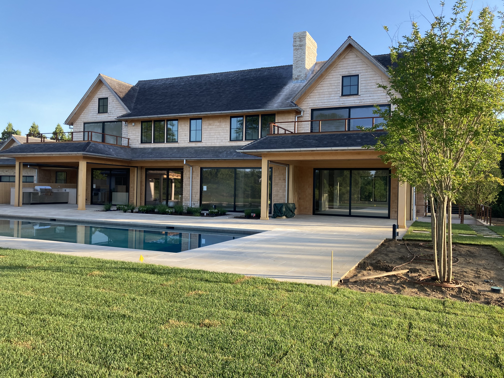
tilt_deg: -0.5
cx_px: 252
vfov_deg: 49.7
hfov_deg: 63.4
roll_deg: -0.8
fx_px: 408
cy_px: 189
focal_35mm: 28
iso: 20
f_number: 1.8
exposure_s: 1/392
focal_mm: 3.99
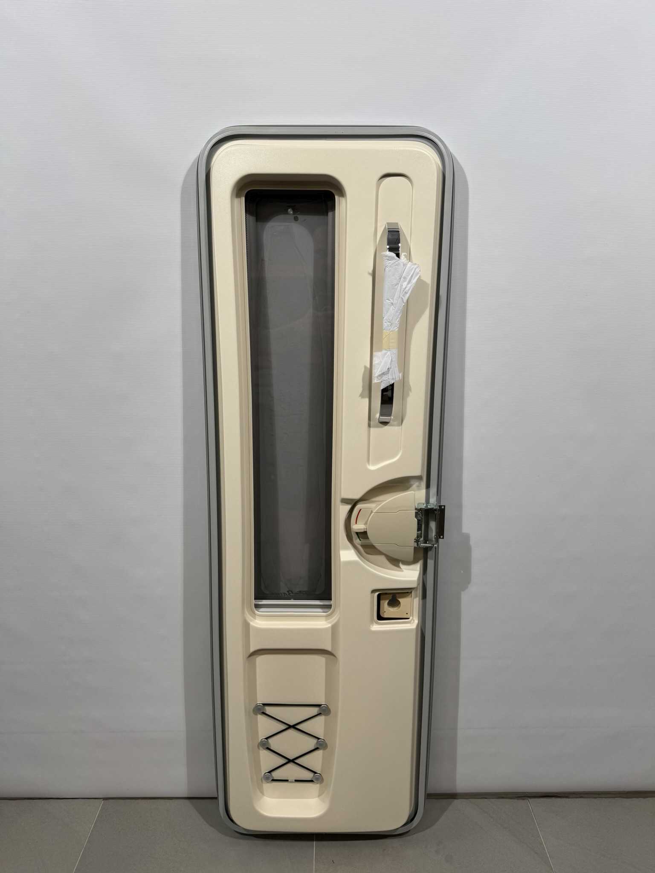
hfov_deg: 56.8
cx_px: 328
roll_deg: -0.2
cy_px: 436
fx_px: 606
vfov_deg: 71.6
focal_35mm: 24
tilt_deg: -14.0
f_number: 1.78
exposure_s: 1/227
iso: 64
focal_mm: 6.76
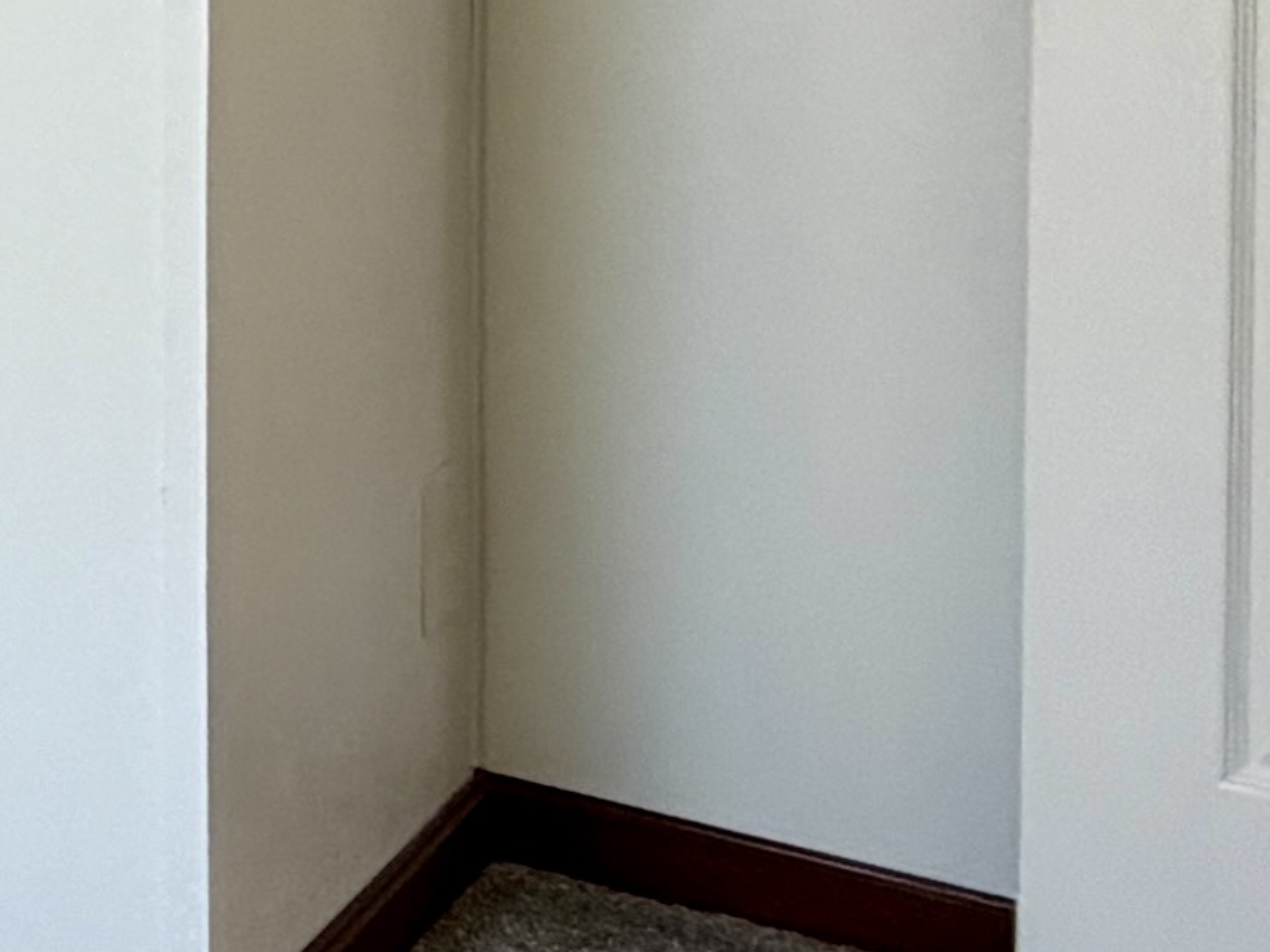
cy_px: -552
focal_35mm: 98
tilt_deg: -0.9
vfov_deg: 14.0
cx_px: -1942
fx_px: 3595
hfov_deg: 13.4
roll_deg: +0.3
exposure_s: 1/60
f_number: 2.2
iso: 400
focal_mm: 2.22
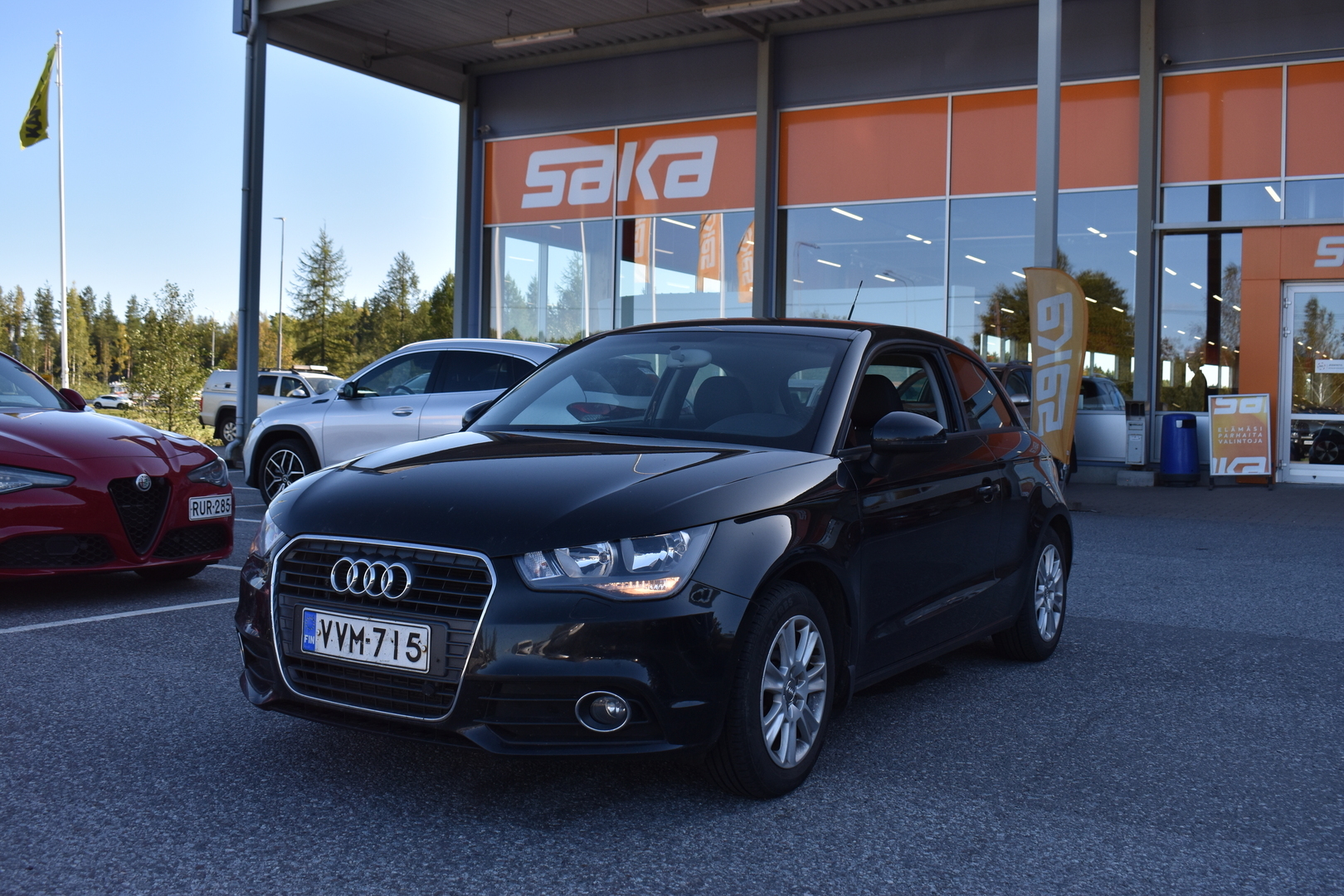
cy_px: 448
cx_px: 672
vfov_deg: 36.9
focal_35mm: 36
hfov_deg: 53.1
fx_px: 1344
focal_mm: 24
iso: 200
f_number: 8
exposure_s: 1/500
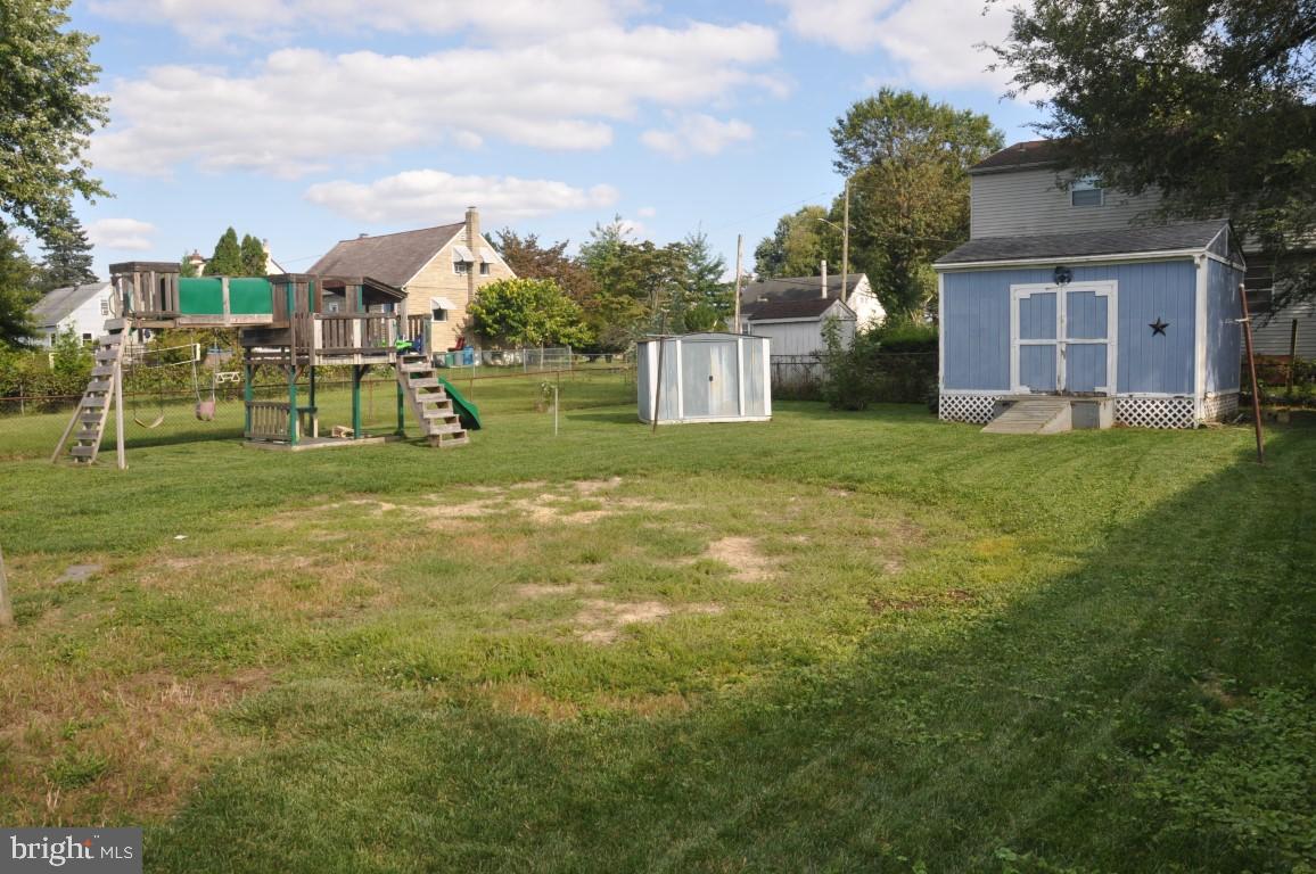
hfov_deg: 67.4
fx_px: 986
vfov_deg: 47.8
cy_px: 437
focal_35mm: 27
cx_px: 658
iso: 200
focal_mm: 18
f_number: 9.5
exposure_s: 1/200
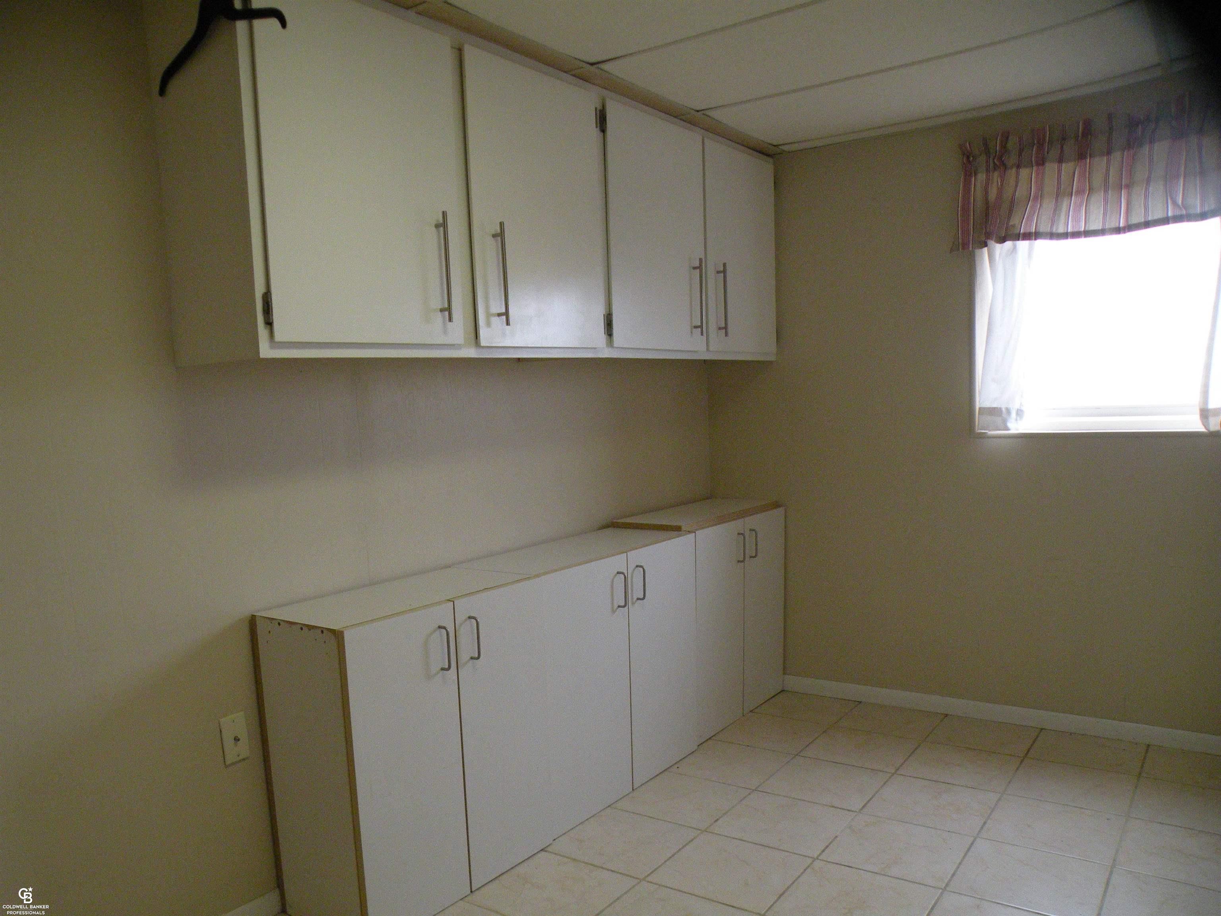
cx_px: 610
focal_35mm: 27
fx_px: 952
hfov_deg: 65.3
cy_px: 458
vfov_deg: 51.4
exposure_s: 1/60
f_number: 2.8
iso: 279
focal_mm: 4.7
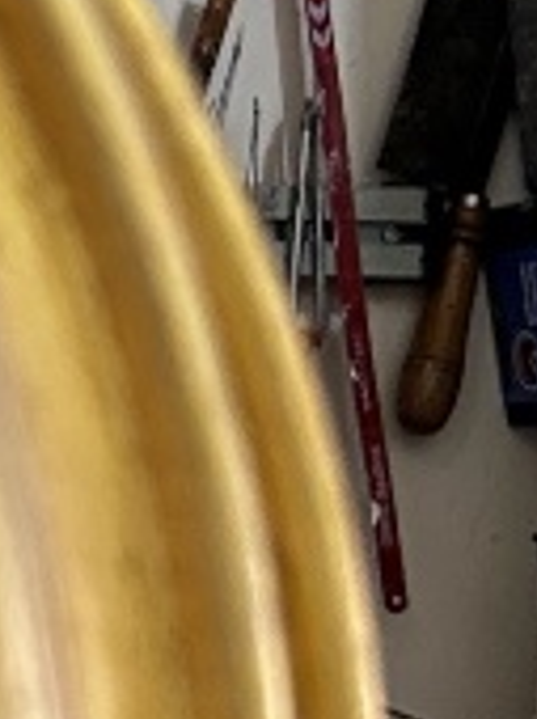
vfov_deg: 10.5
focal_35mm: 184
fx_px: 3815
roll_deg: -2.6
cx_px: -850
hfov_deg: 7.4
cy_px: 918
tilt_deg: -7.0
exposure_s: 1/50
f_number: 1.5
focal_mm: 5.7
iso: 125
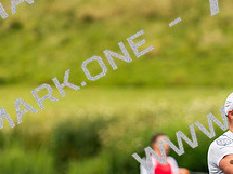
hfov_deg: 1.6
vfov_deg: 1.2
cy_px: 175
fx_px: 8470
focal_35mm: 1259
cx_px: 267
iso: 400
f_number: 6.3
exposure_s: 1/2000
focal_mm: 485
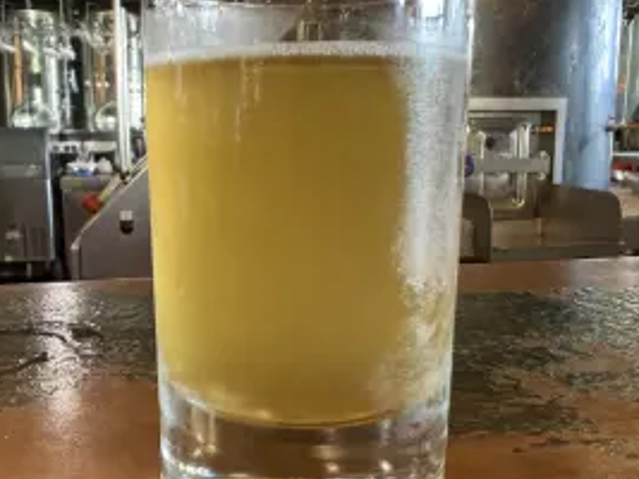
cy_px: 242
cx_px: 302
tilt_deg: -9.8
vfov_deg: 39.6
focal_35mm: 36
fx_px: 664
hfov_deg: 51.3
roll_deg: +0.0
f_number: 2.2
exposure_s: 1/60
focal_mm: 2.22
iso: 500
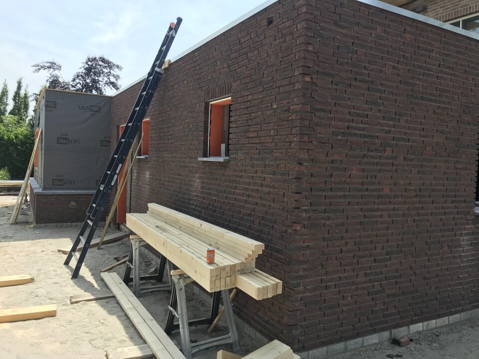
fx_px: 387
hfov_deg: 63.4
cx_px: 240
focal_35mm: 28
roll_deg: -0.9
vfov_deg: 49.7
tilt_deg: -1.2
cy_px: 180
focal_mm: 3.99
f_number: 1.8
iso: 20
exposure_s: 1/1088
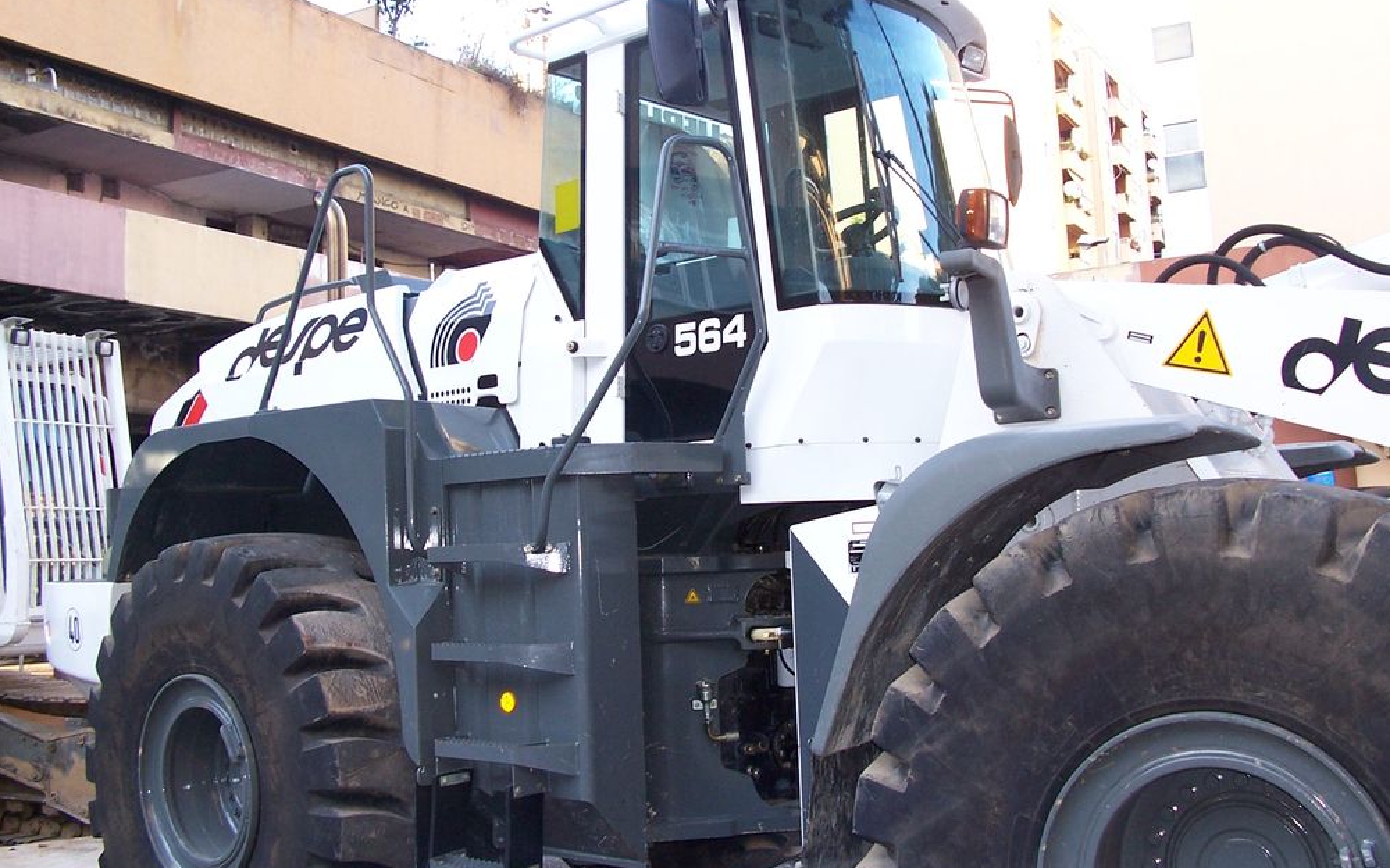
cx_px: 708
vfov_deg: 33.6
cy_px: 390
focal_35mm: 38
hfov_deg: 51.5
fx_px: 1440
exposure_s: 1/90
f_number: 2.8
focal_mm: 6
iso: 140
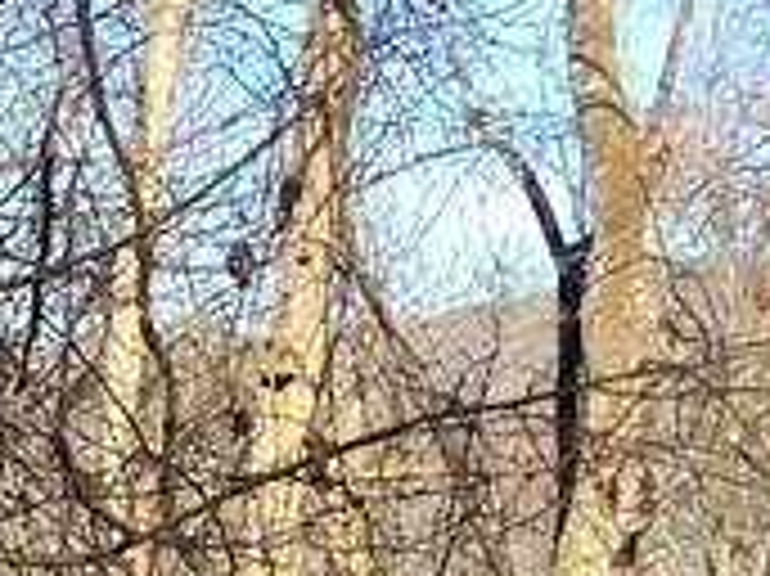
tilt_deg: -4.4
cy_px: 936
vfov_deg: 8.3
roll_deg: -0.2
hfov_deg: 9.9
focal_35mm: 174
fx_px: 3868
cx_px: -1117
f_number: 2.2
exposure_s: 1/516
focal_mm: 4.15
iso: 25
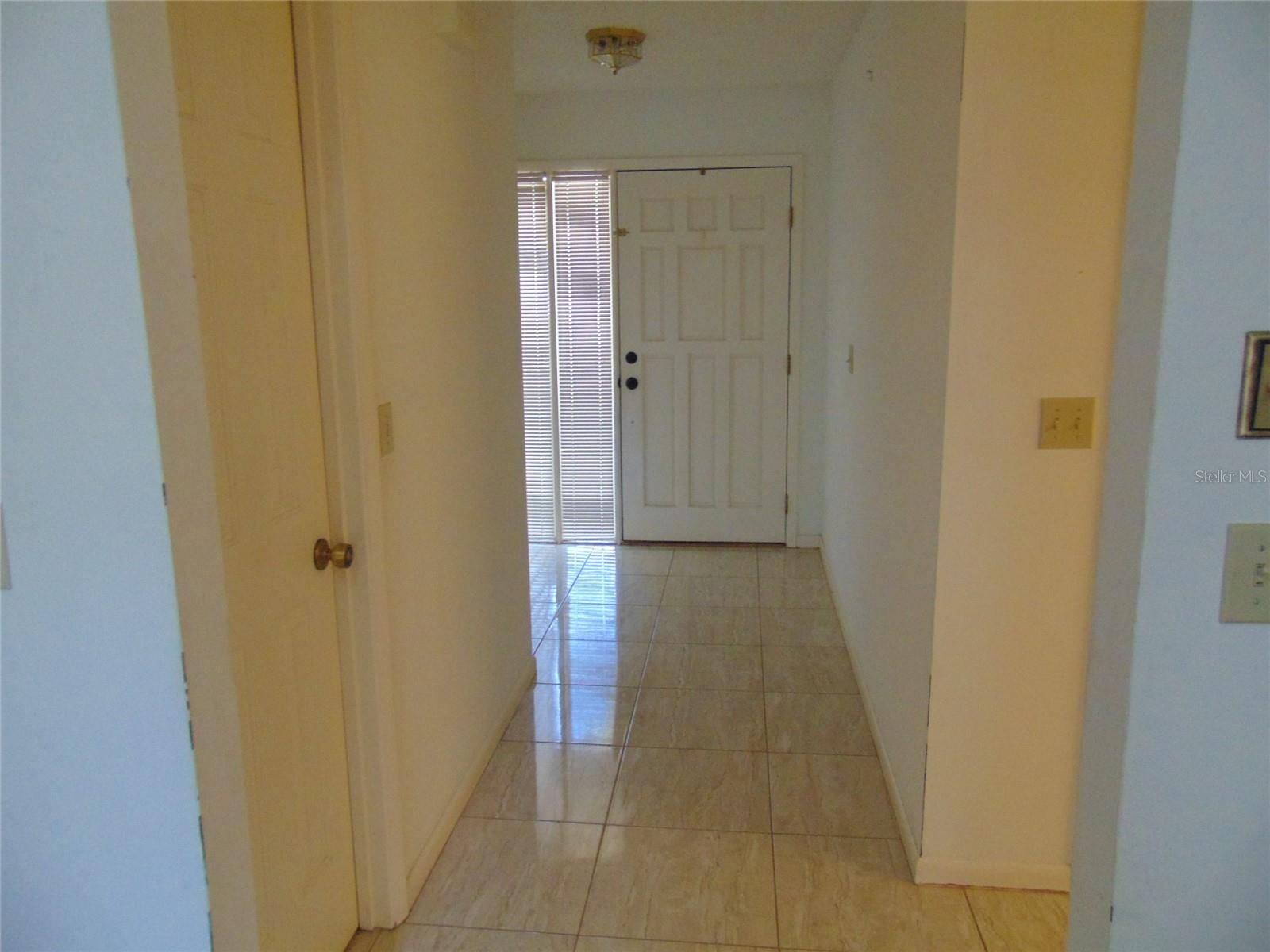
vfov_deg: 54.9
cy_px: 476
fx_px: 917
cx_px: 635
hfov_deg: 69.4
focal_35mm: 25
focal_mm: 4.5
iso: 400
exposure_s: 1/20
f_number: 3
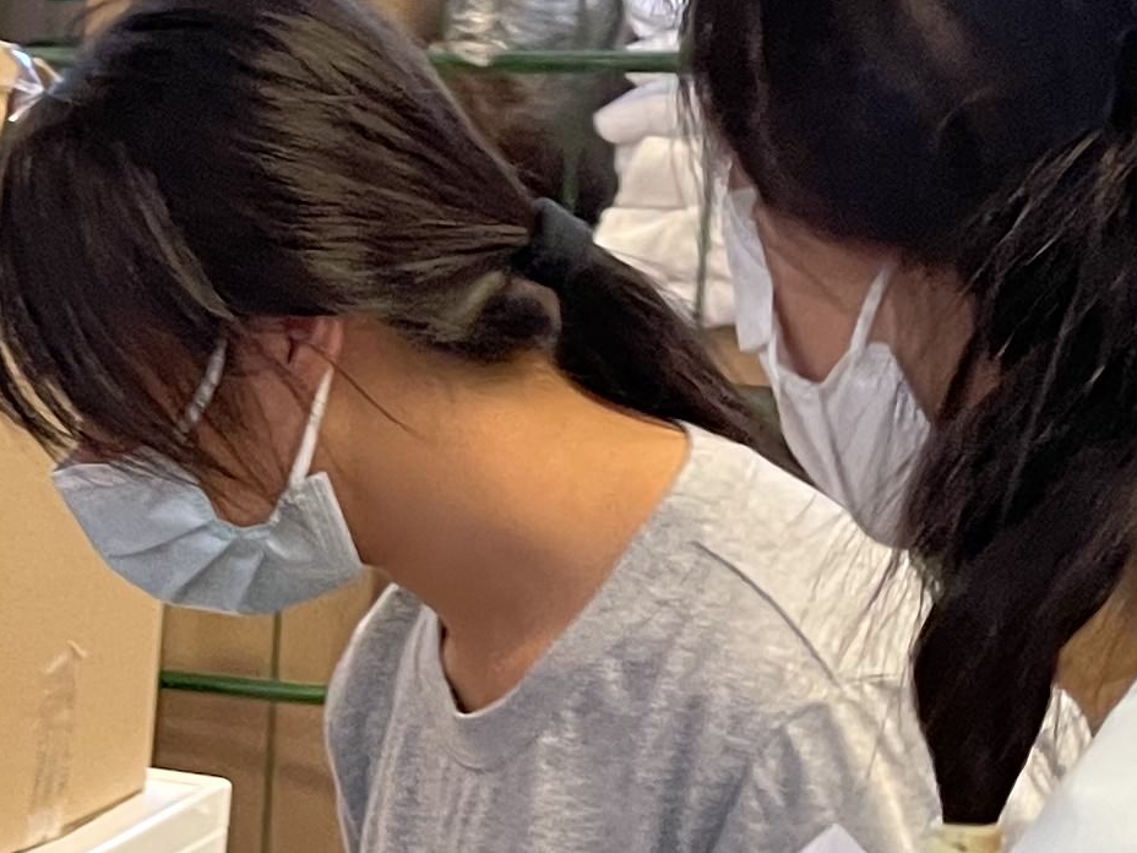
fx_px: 3712
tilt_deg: -13.9
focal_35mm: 113
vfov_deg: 12.9
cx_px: -632
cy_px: 942
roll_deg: -1.6
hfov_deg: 15.8
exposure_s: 1/50
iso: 160
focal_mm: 4.2
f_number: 1.6
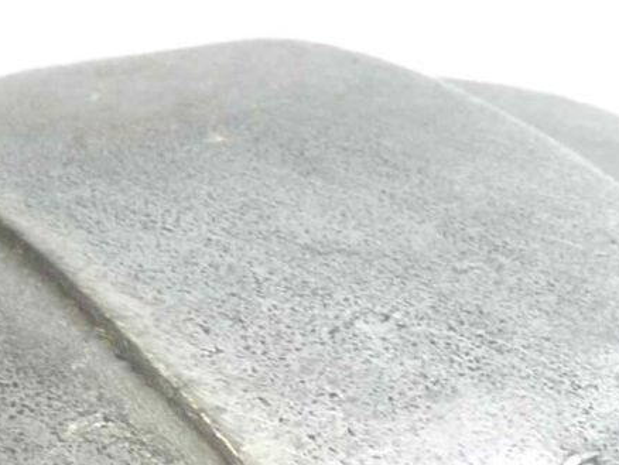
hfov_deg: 15.2
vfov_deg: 11.1
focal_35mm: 130
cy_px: 651
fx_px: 2326
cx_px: 331
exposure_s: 1/10
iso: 80
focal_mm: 4.4
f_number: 3.3
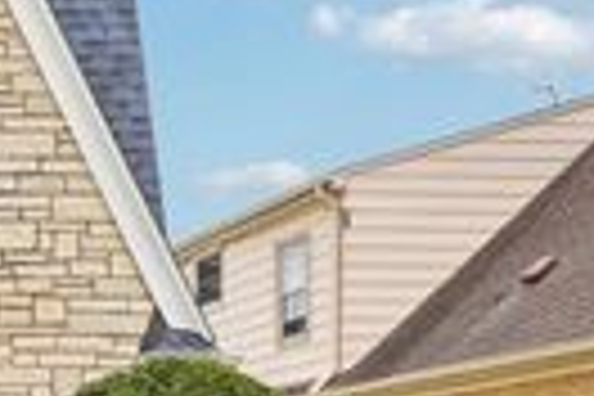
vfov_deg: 15.0
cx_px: -392
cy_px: 286
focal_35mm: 91
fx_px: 1501
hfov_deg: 18.7
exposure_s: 1/320
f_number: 6.3
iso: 100
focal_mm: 24
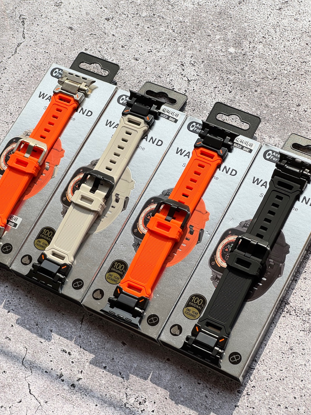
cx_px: 156
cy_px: 210
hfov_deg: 18.9
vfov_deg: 25.0
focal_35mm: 78
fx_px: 934
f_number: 2.8
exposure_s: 1/447
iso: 25
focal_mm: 9
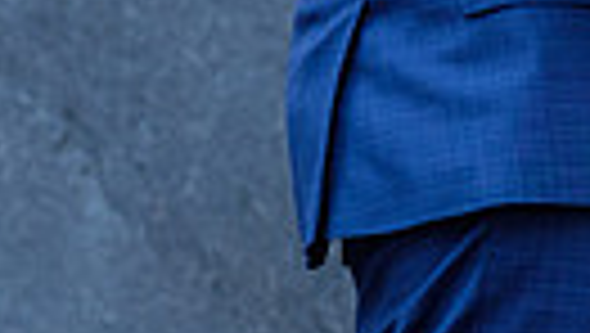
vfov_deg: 2.0
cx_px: 581
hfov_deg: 3.6
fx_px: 9506
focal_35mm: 607
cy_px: -245
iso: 640
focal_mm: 87.1
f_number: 3.2
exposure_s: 1/100
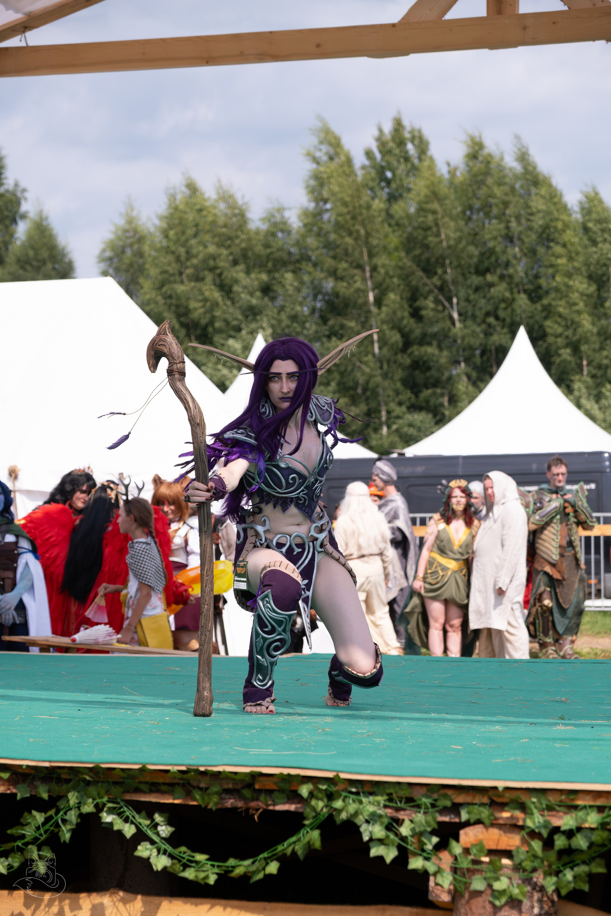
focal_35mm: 83
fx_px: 2113
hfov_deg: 16.5
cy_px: 458
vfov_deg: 24.5
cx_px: 306
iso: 160
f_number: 4
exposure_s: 1/1250
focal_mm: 55
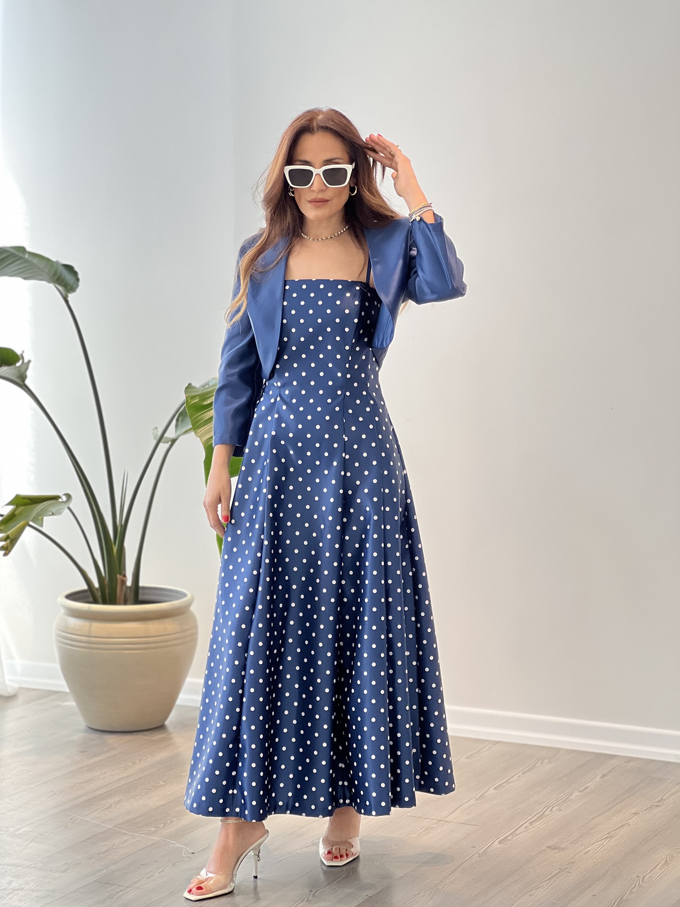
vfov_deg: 24.7
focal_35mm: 79
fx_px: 2069
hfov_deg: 18.7
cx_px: 334
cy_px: 459
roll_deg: -0.5
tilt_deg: -5.2
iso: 80
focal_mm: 9
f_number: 2.8
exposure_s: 1/100
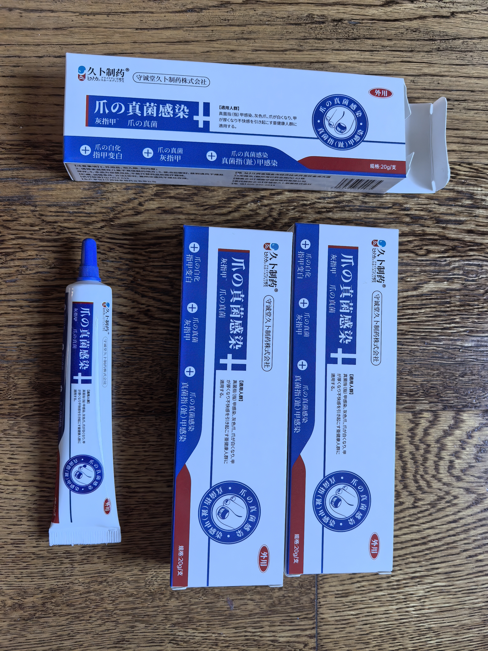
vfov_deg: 65.3
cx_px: 244
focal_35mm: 27
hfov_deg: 51.4
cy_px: 326
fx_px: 508
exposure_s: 1/50
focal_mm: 6.98
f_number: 2
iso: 400
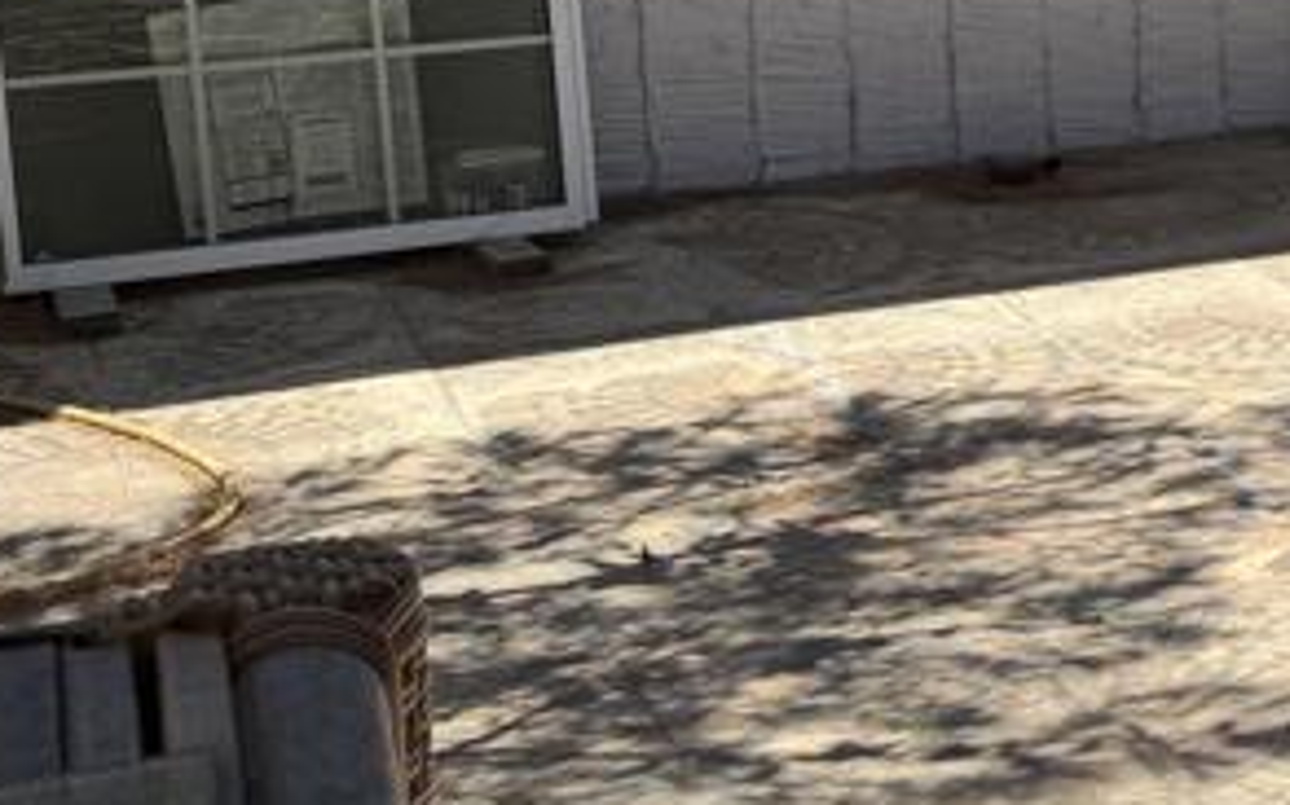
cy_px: -66
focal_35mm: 89
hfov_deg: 18.8
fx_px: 3128
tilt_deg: -10.3
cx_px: 2223
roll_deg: -1.5
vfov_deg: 14.4
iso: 80
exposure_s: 1/2611
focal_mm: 6.76
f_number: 1.78
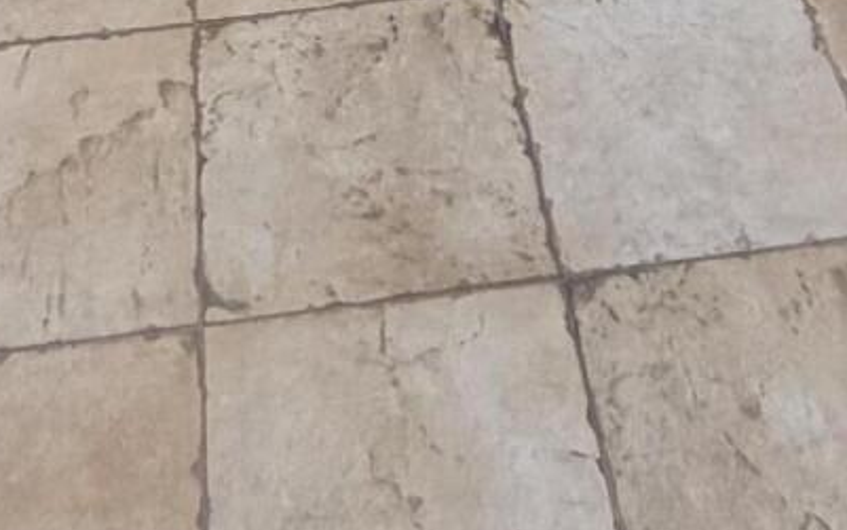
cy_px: -1041
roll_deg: +1.9
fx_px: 1709
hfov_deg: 27.8
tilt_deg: -12.8
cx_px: 338
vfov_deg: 11.2
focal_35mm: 74
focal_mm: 2.22
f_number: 2.2
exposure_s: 1/120
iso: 250
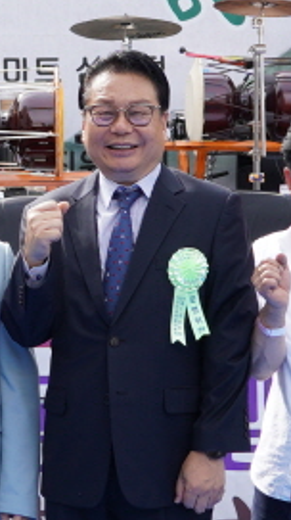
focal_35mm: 167
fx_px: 2296
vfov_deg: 12.8
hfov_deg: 7.1
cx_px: -144
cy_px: 65
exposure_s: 1/250
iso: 100
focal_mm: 24
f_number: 4
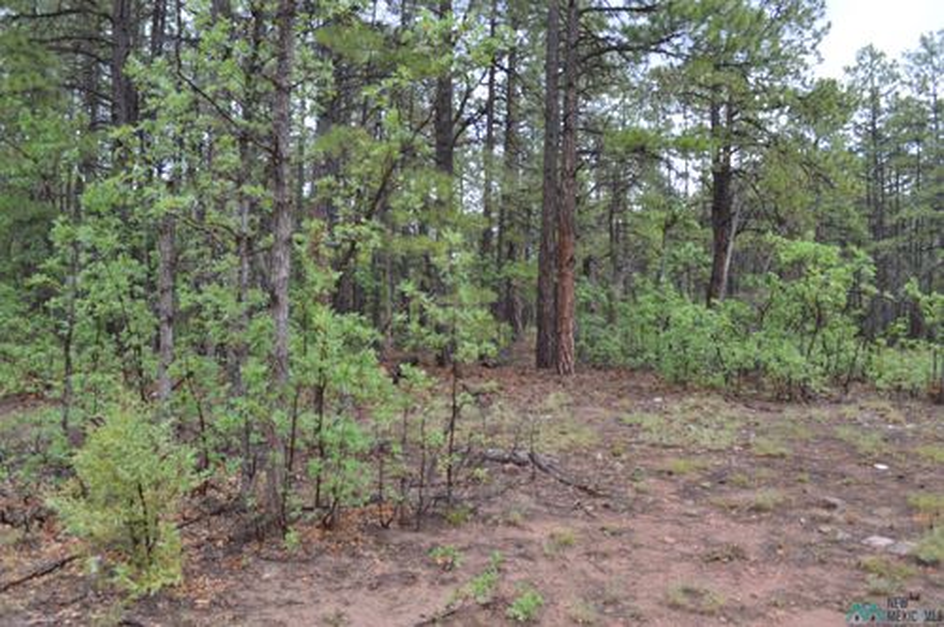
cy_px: 314
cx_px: 472
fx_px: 707
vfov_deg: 47.8
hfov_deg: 67.4
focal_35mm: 27
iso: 320
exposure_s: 1/125
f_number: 5.6
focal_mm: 18
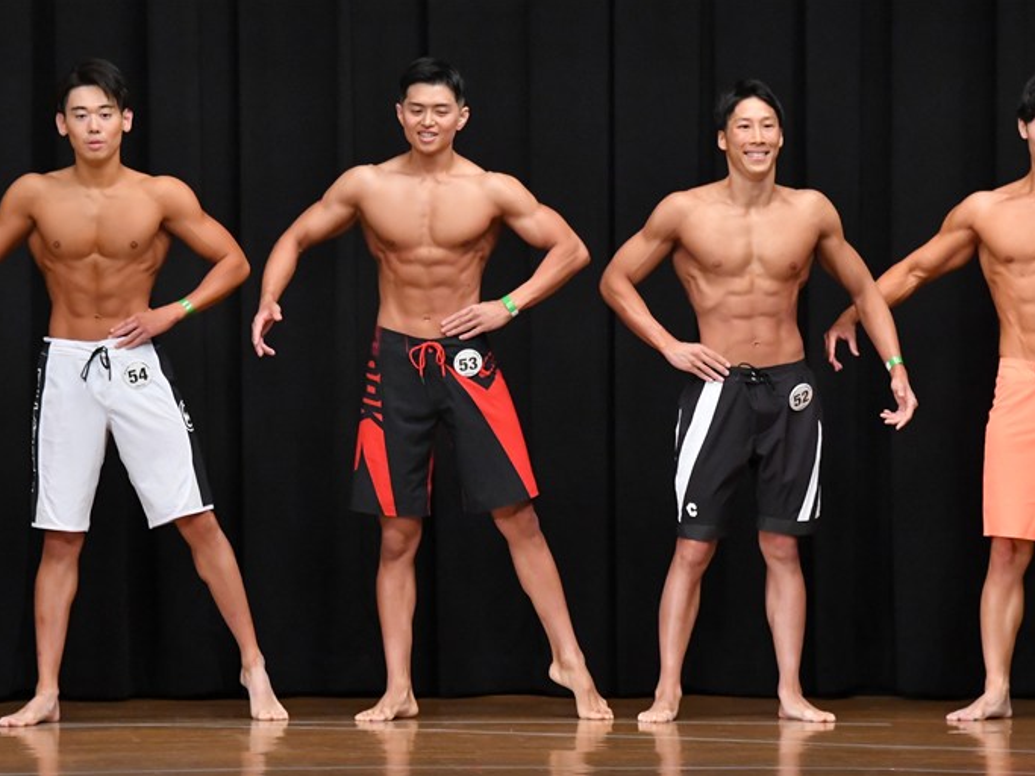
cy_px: 388
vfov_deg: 5.3
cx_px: 487
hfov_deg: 7.1
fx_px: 8311
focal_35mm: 278
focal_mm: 170
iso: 8000
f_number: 5.6
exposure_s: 1/400
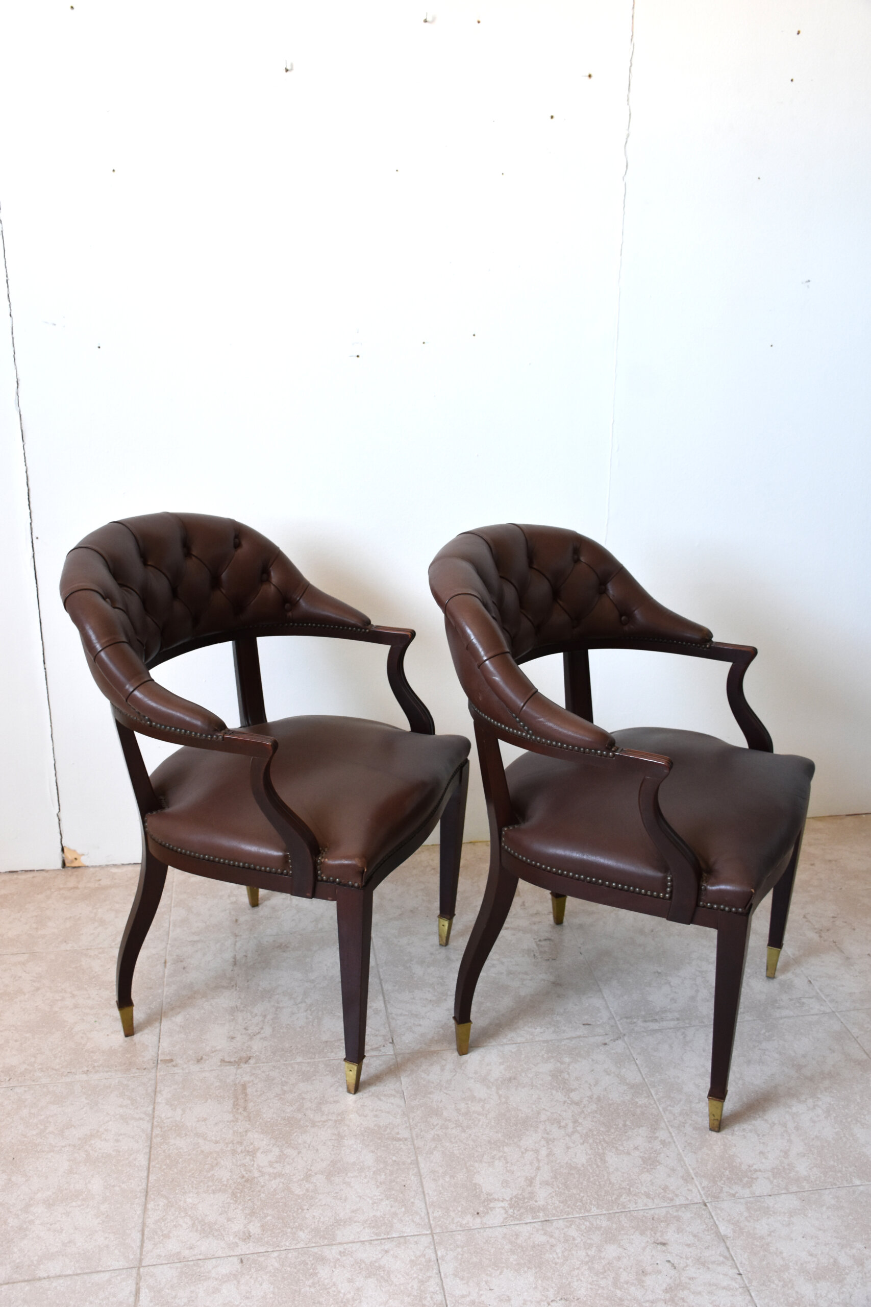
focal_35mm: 33
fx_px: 1197
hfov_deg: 40.0
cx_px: 436
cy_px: 654
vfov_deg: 57.2
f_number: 4.5
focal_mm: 22
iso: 800
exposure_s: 1/80
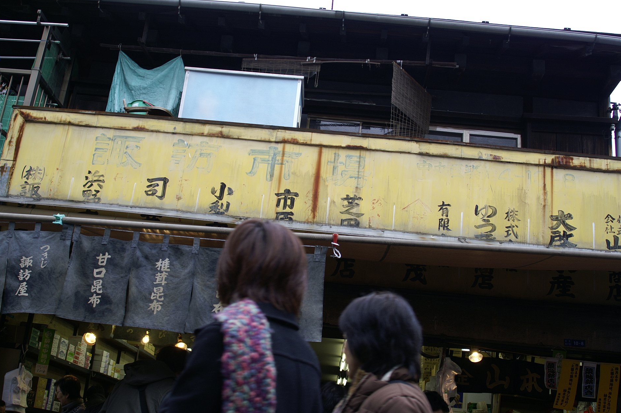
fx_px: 672
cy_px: 219
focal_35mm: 39
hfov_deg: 49.6
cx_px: 301
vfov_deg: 34.1
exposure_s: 1/80
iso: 100
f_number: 5
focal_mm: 24
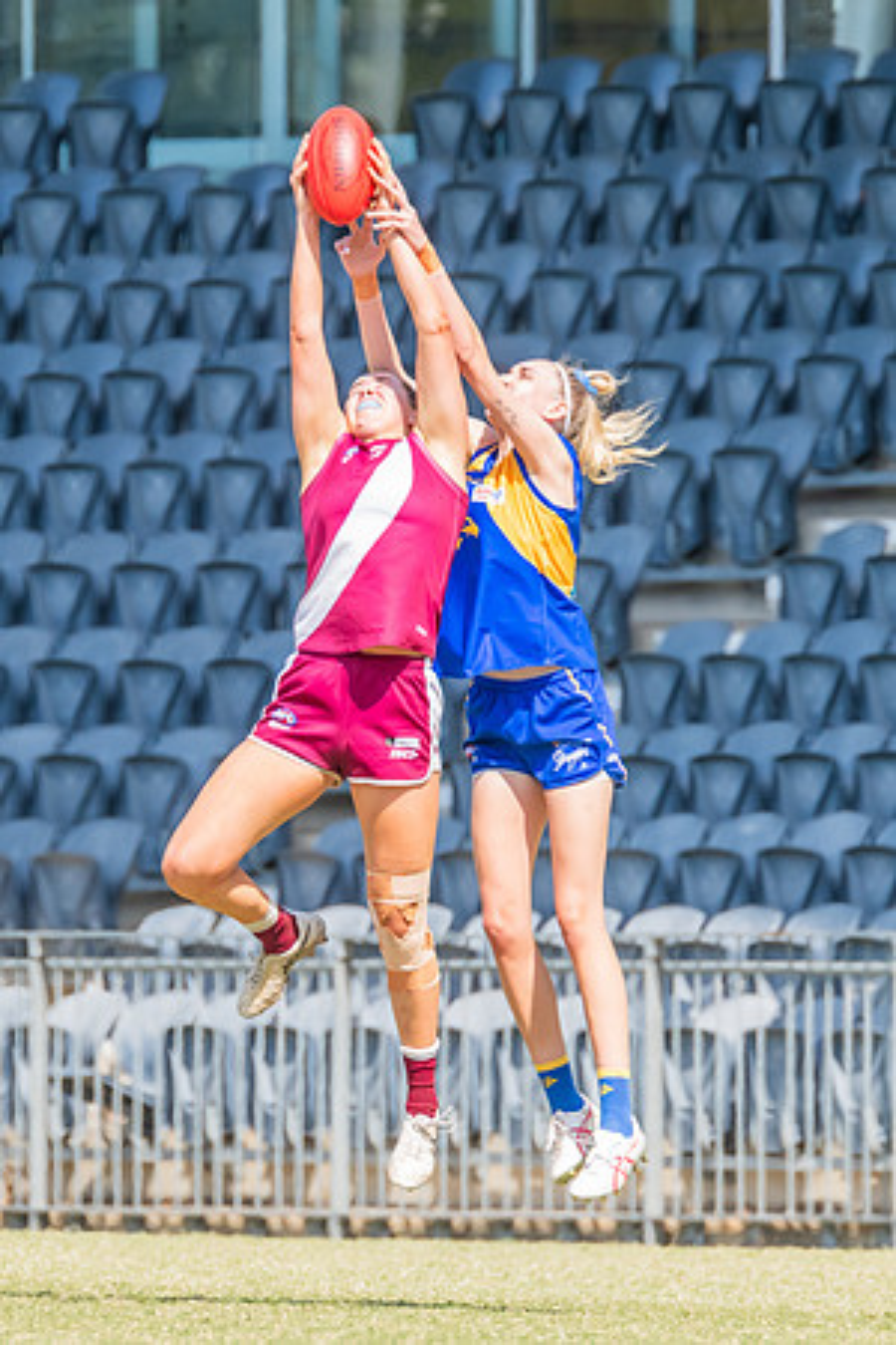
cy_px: 509
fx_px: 29590
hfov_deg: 1.7
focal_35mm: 793
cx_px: 442
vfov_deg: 2.6
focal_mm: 420
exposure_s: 1/1250
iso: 800
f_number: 9
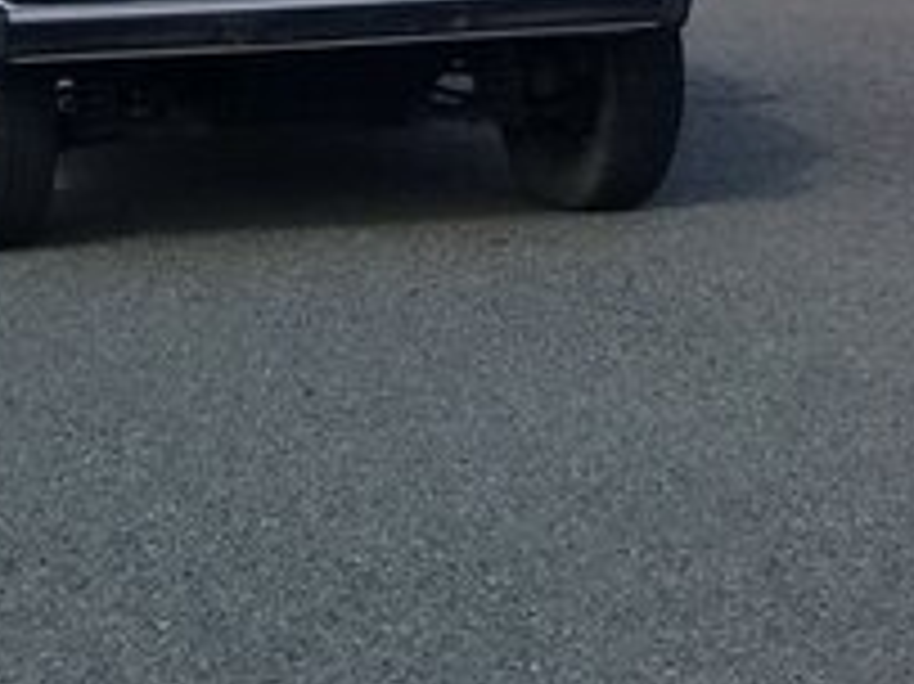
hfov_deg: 19.5
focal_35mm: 101
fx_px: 2665
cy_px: -245
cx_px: 410
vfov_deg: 14.0
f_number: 2.2
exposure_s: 1/917
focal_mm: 3.3
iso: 50
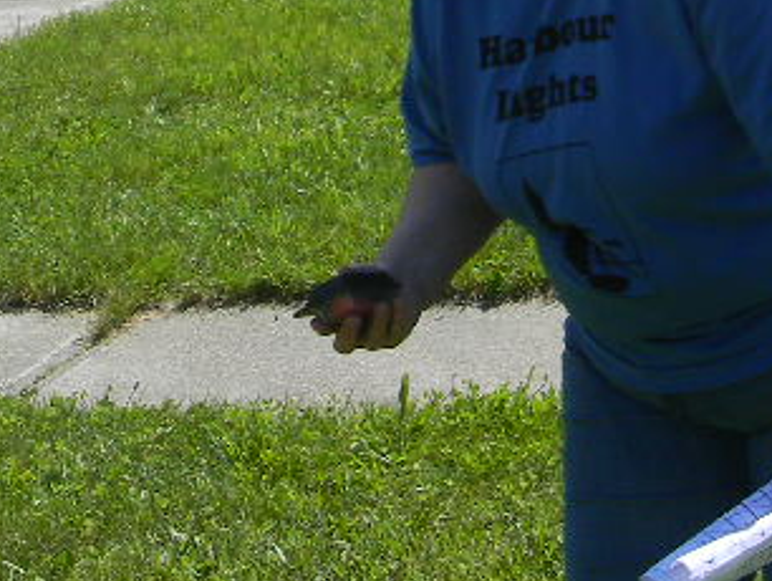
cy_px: -369
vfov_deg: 10.4
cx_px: 1039
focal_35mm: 137
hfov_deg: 13.8
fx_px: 3058
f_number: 3.8
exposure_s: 1/694
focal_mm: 7.3
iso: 80
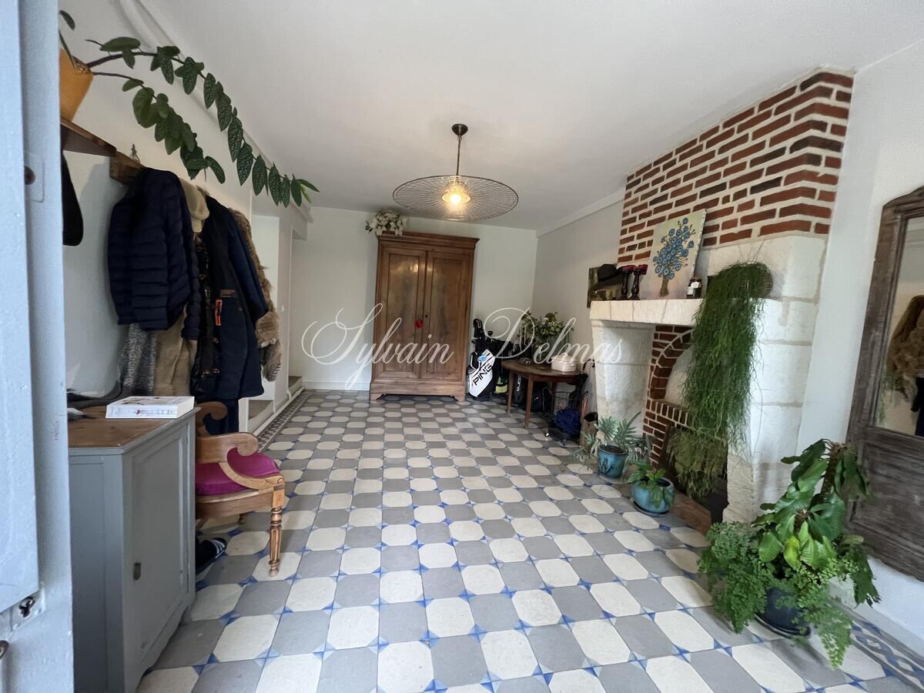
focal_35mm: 13
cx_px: 462
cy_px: 346
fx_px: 347
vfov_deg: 89.9
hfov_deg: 106.2
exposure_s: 1/60
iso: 320
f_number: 1.8
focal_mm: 1.57
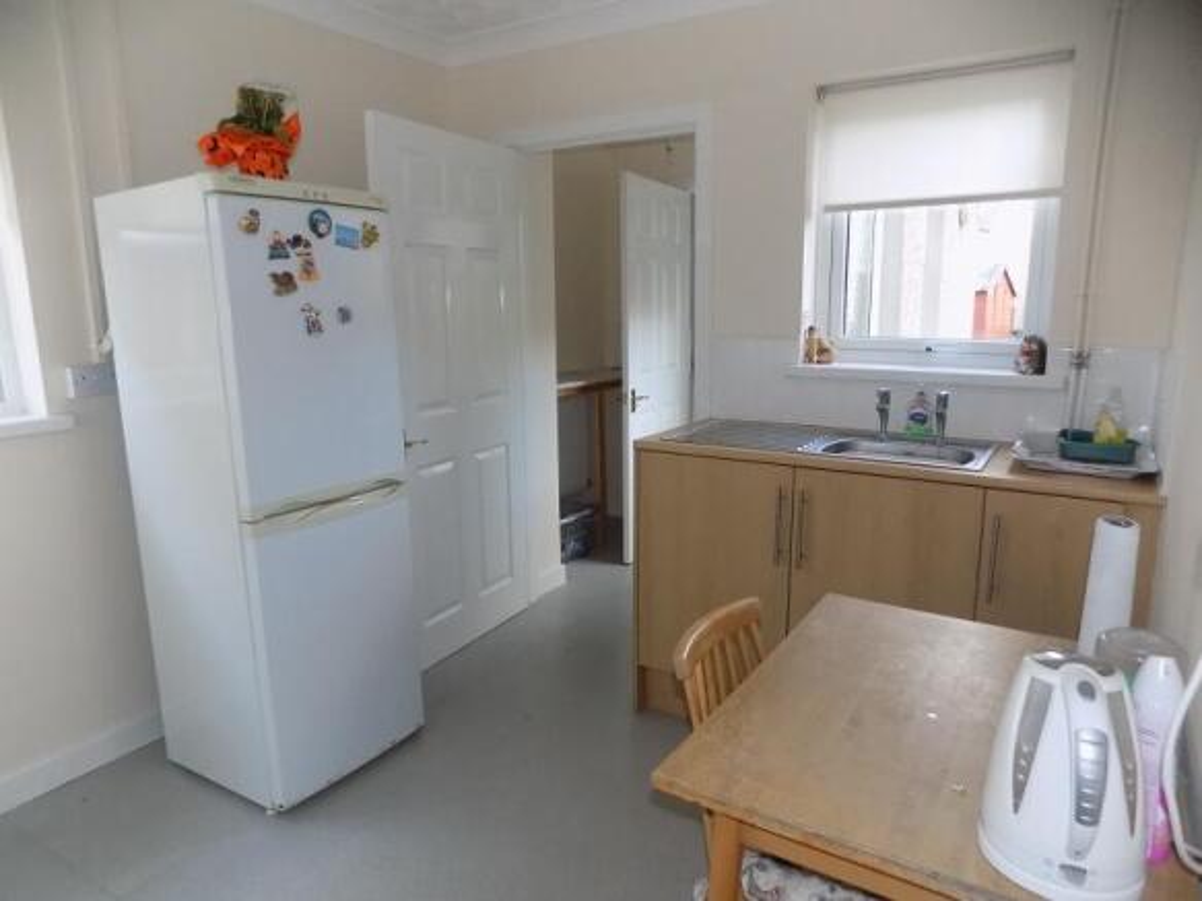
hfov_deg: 73.9
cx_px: 601
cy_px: 450
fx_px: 798
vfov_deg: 58.9
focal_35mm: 23
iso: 400
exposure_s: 1/30
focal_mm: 4
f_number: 3.1
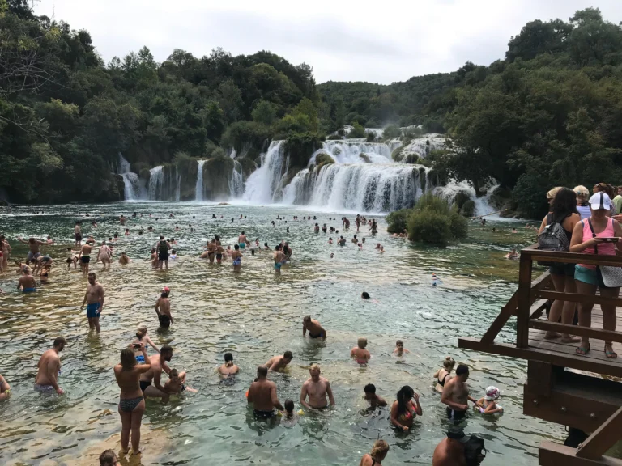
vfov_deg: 49.7
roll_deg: -1.1
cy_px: 233
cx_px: 311
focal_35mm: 28
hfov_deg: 63.4
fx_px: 503
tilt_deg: -5.3
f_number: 1.8
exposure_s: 1/2283
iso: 20
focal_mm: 3.99
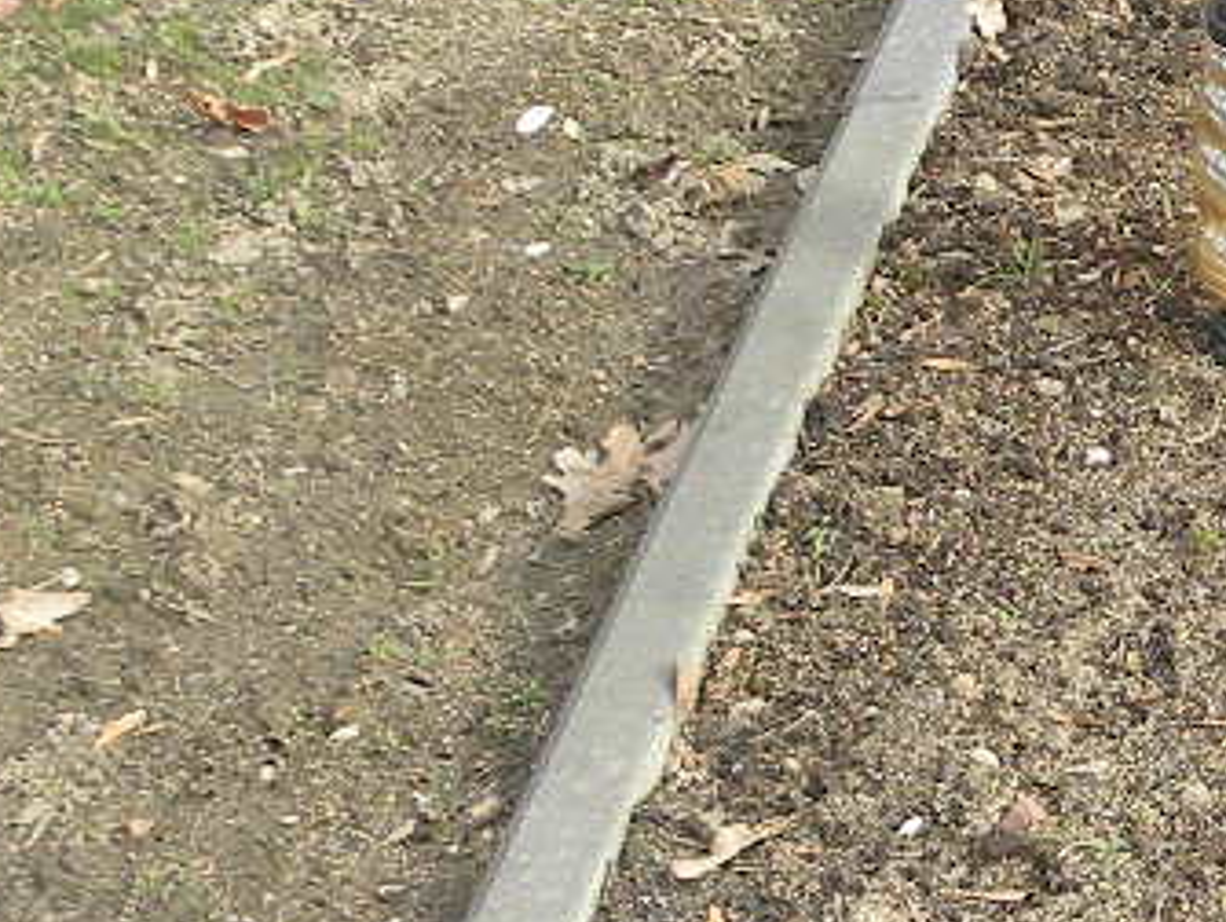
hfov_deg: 14.3
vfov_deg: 12.0
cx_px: 2112
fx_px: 4396
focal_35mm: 124
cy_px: 472
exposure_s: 1/136
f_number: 4
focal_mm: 4.6
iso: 64
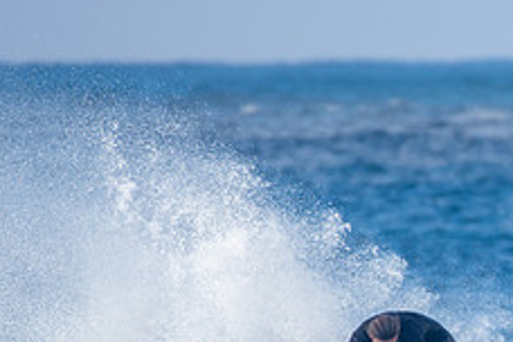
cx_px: 644
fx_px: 28598
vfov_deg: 0.7
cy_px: 359
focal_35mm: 2007
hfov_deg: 1.0
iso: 180
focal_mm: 500
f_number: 5.6
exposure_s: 1/640
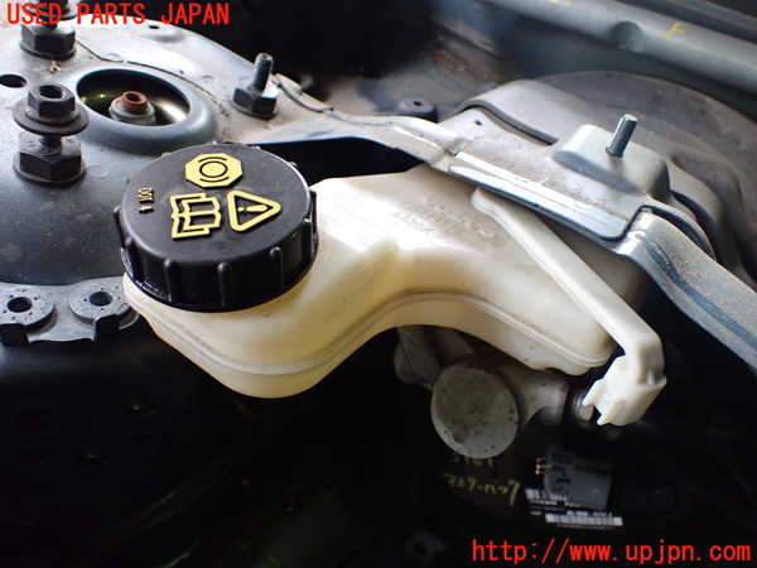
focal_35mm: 30
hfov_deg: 60.0
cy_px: 284
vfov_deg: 46.8
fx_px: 656
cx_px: 378
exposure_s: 1/125
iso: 800
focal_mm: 5.4
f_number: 2.3
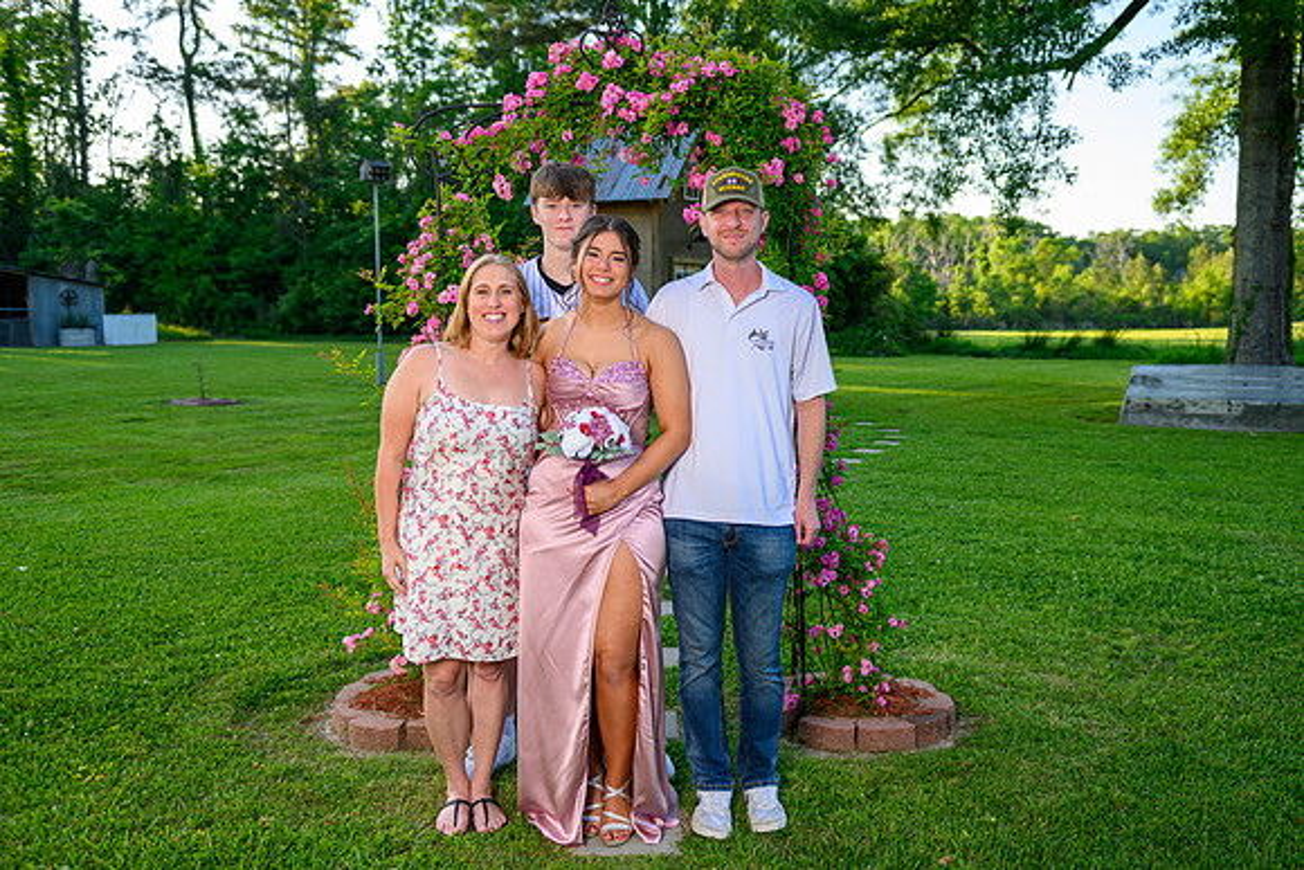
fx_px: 1158
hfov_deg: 58.7
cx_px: 700
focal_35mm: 32
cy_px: 418
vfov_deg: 41.2
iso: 100
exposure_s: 1/250
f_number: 2.8
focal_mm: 28
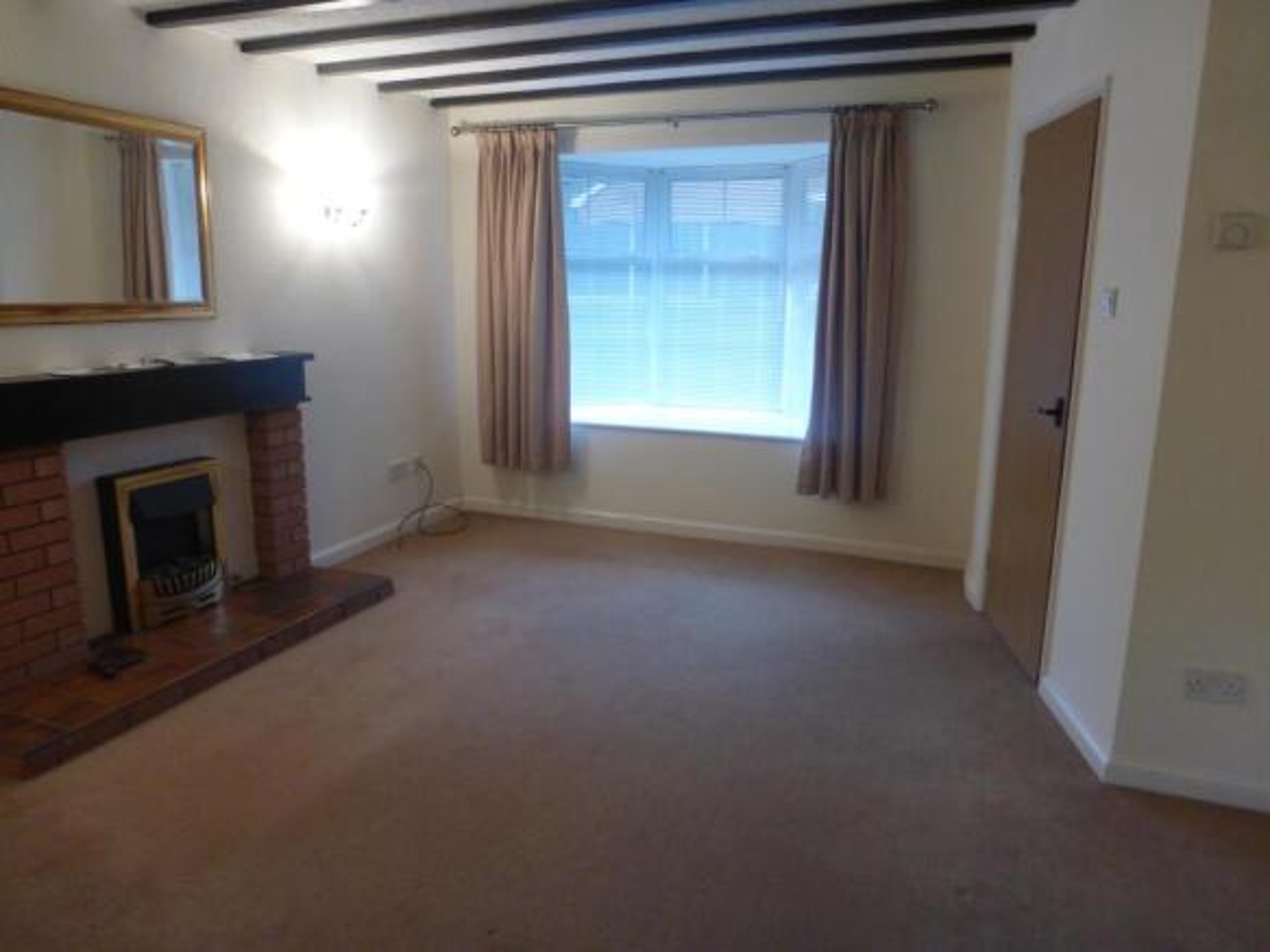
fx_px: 880
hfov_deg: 71.6
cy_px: 476
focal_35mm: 24
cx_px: 635
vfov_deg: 56.8
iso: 400
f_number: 3.3
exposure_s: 1/25
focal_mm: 4.3
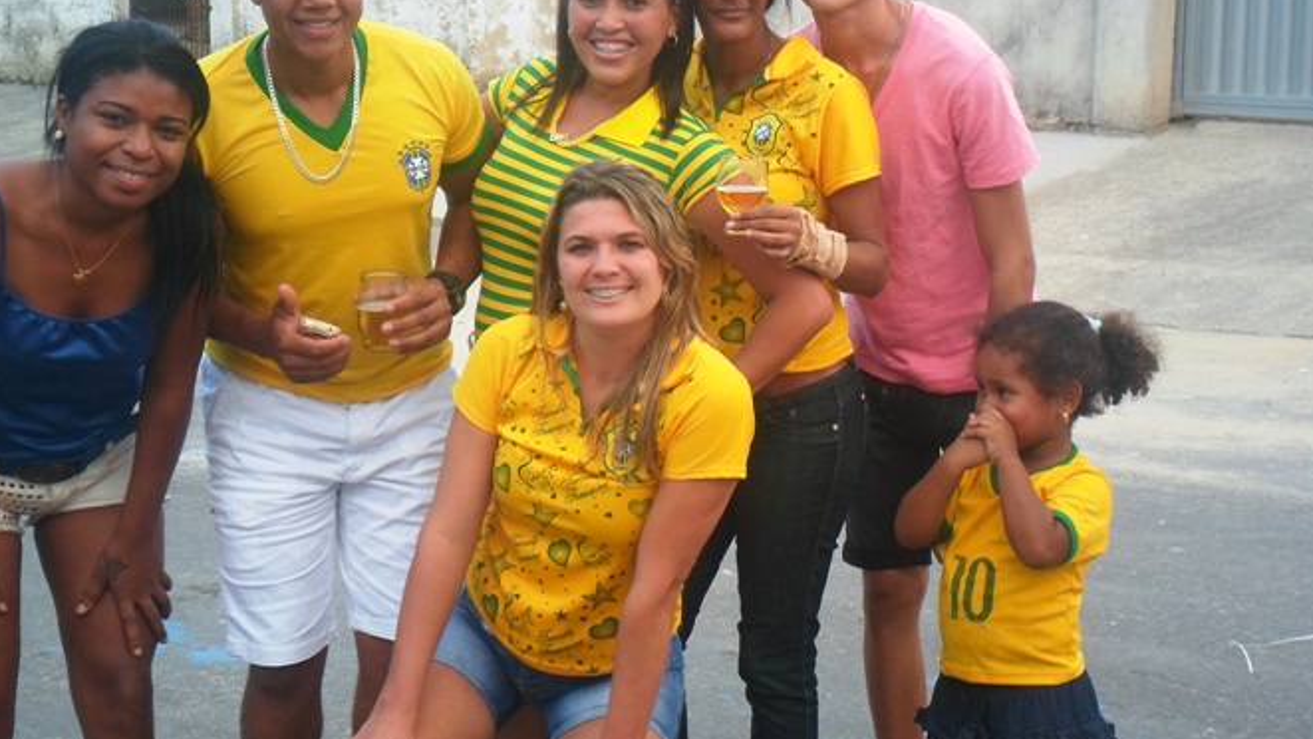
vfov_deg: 13.6
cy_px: 296
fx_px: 3099
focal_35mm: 89
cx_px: 655
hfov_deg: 23.9
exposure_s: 1/45
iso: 100
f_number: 4.7
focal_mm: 14.6
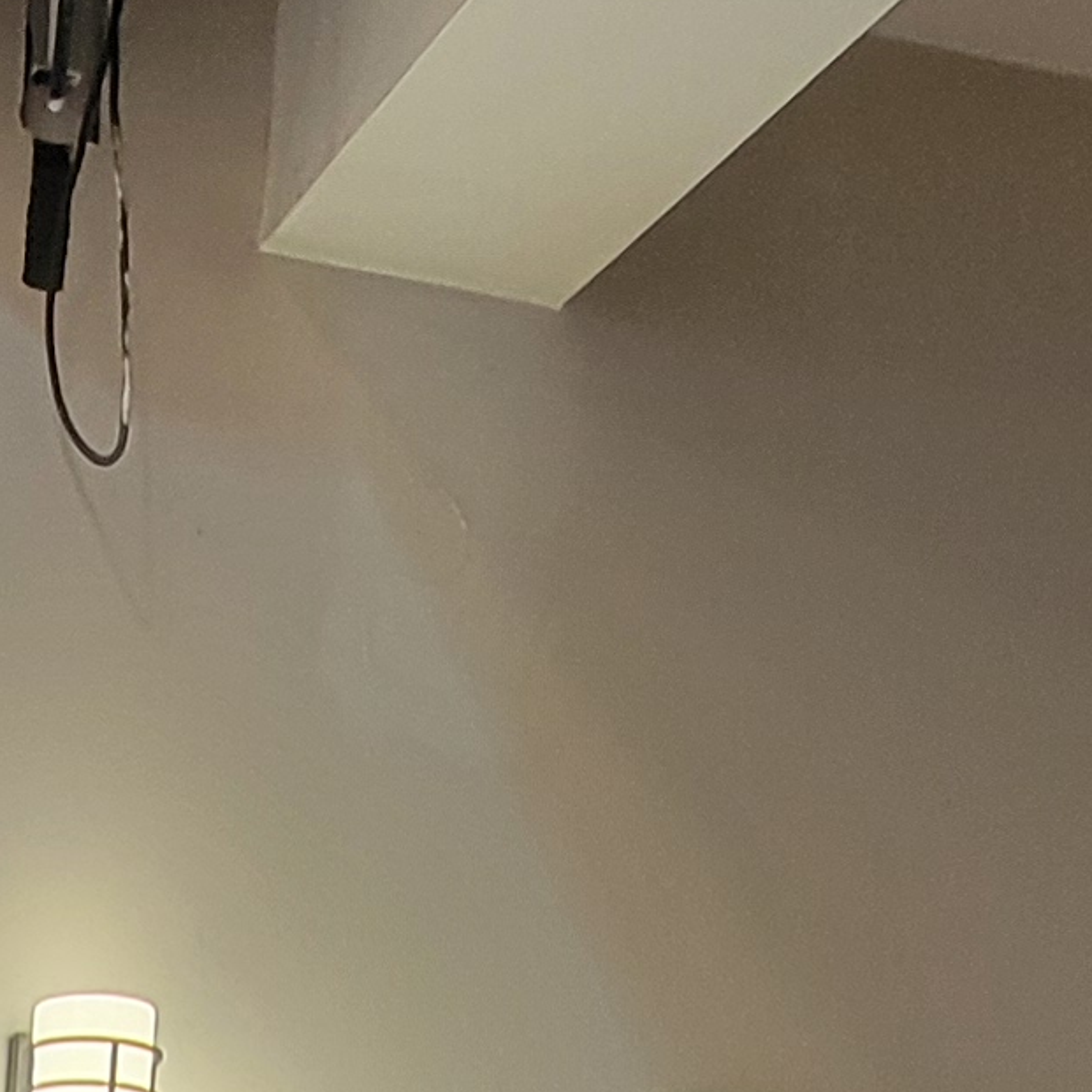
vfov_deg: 14.9
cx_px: -285
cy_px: 2587
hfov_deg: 21.4
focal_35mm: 74
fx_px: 2641
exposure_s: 1/60
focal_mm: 2.2
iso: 200
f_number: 2.2
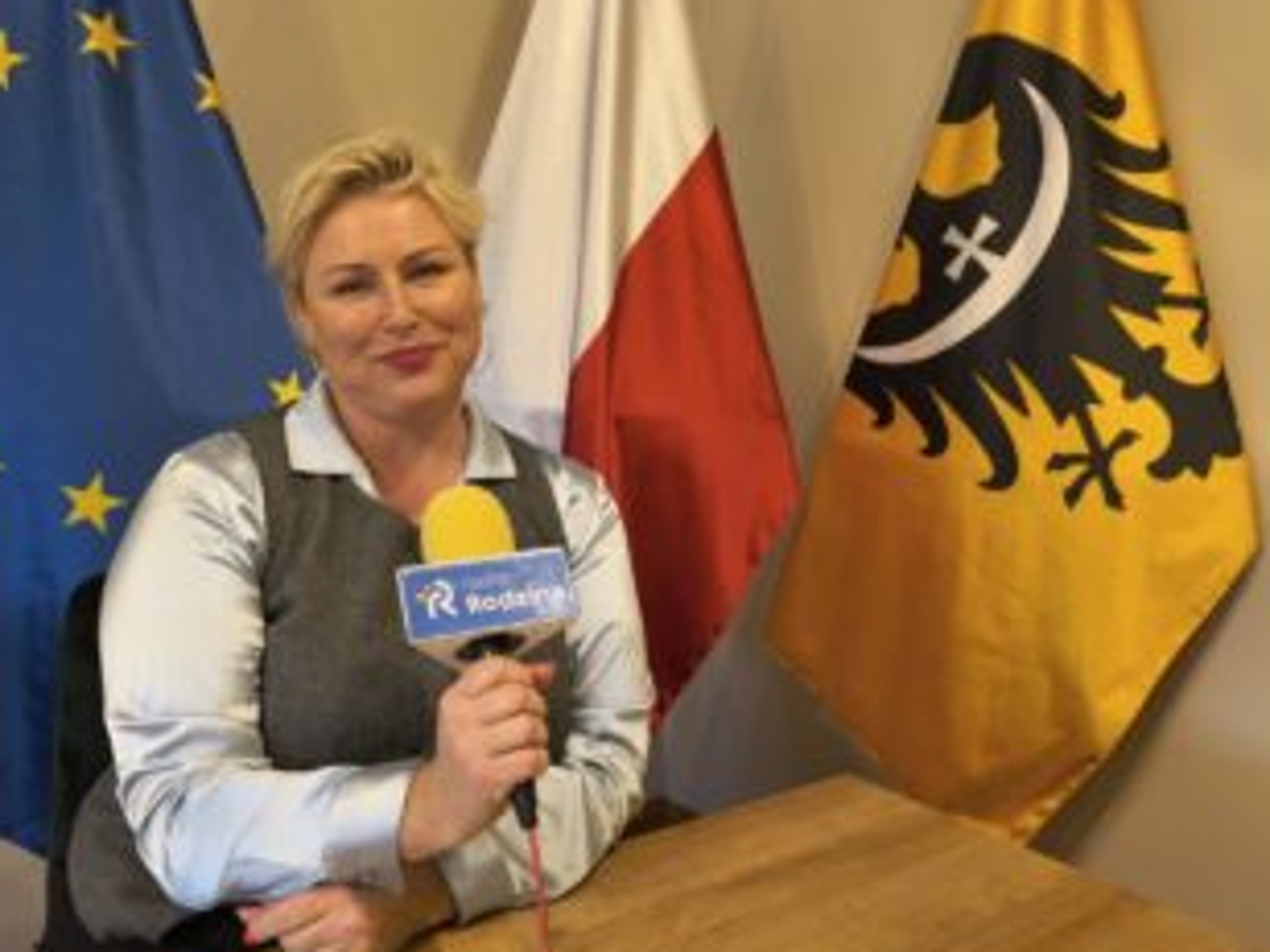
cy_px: 441
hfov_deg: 59.8
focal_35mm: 30
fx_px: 1101
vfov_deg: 46.8
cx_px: 555
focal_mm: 4.81
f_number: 1.8
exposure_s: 1/50
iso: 568
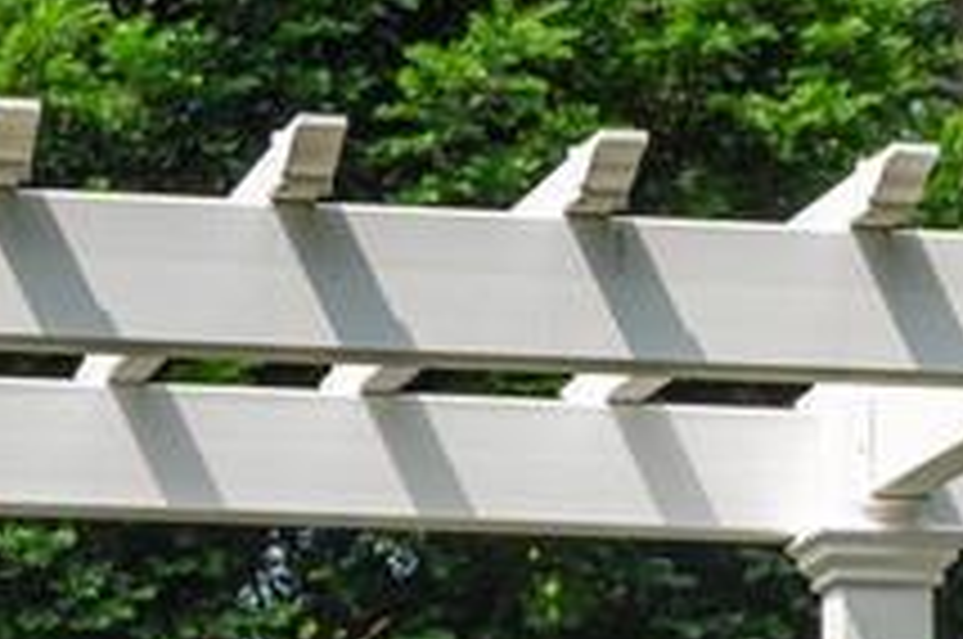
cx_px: 126
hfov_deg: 11.5
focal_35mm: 178
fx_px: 4754
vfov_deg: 7.3
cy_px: 1397
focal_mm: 35
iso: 160
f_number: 7.1
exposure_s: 1/320
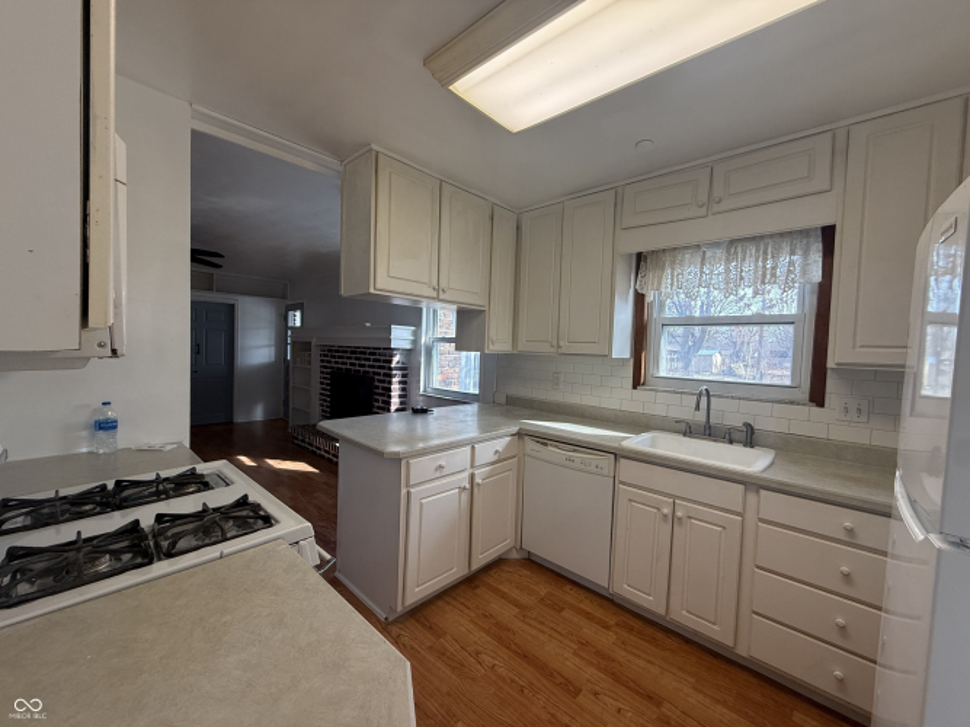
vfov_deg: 85.7
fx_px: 392
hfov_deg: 102.1
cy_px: 364
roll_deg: -1.7
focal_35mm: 14
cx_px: 485
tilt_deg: -1.8
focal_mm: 2.22
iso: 100
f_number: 2.2
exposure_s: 1/120
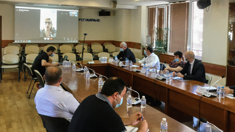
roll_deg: -0.9
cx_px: 144
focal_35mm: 43
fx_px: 268
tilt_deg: -1.9
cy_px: 39
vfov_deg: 27.5
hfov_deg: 47.0
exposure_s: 1/33
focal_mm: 4.15
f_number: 2.2
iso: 125
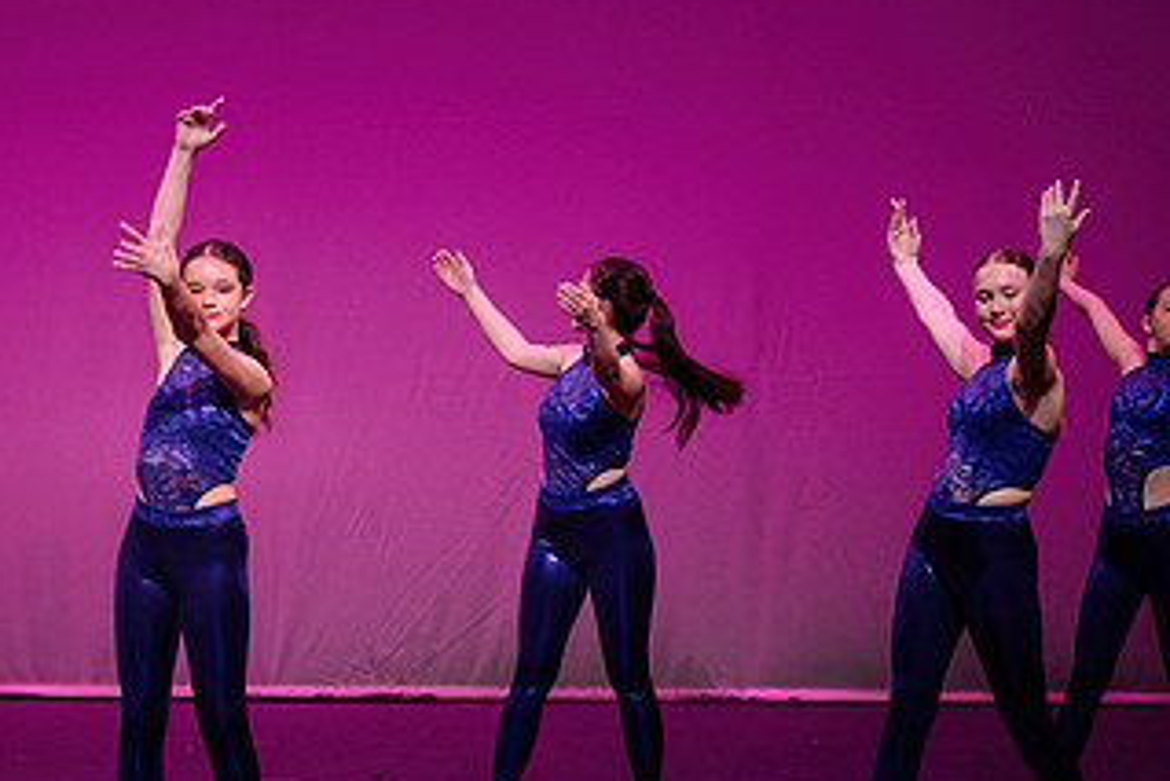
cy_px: 482
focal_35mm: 227
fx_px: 7380
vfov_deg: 6.1
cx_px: 326
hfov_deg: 9.1
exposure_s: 1/400
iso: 1250
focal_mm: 125
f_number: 2.8
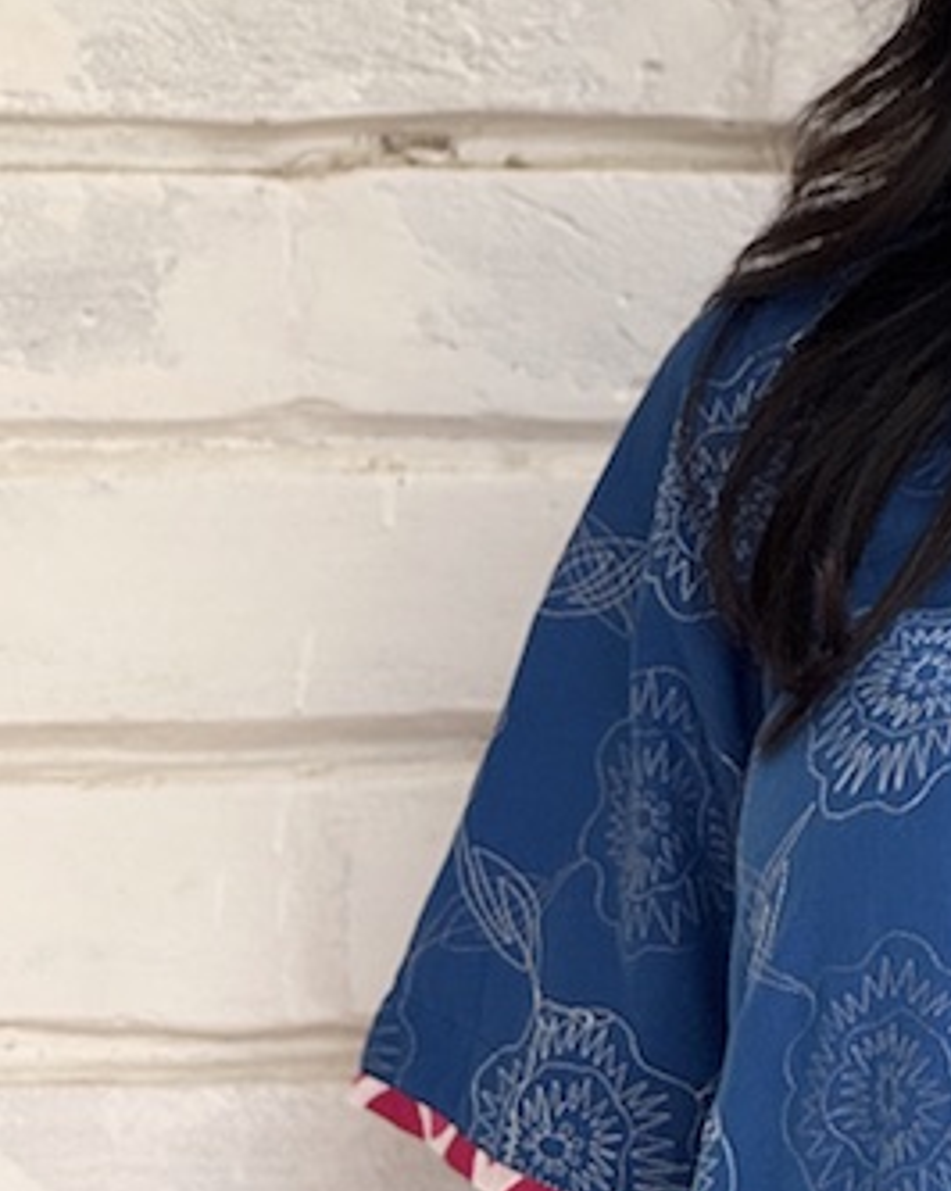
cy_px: 901
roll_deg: -0.8
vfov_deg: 8.6
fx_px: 7923
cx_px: 1217
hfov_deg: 6.8
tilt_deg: -4.7
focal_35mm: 225
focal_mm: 9
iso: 80
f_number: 2.8
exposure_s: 1/100
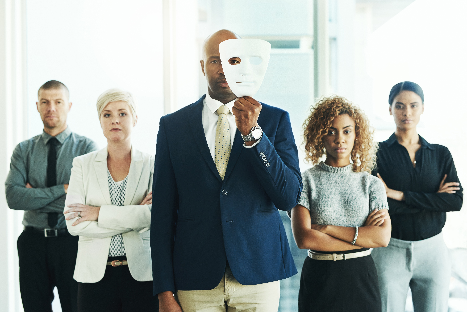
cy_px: 156
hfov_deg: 39.6
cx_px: 234
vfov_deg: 27.0
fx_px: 649
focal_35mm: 50
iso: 640
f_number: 2.5
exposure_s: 1/200
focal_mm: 50
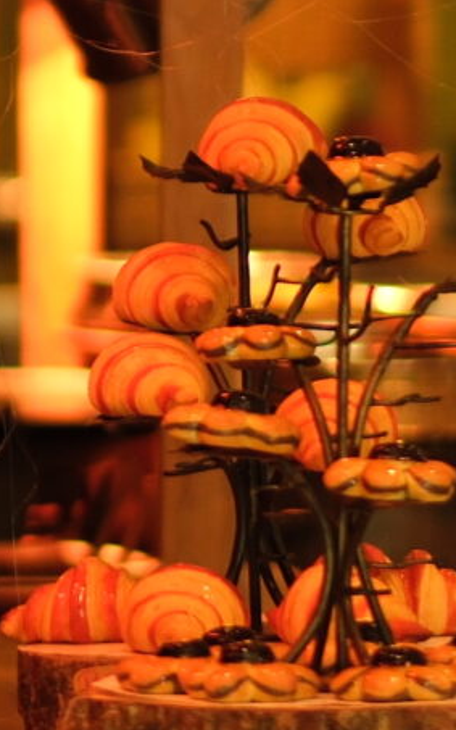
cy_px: 188
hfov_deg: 2.7
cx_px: -859
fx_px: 9627
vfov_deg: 4.3
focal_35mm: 484
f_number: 1.4
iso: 400
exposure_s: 1/125
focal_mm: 56
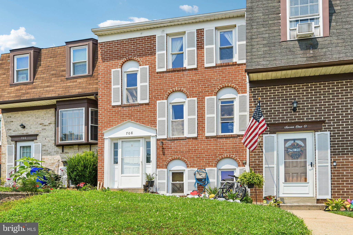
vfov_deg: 45.0
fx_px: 284
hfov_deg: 63.7
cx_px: 176
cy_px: 118
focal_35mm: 29
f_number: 8
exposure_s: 1/1250
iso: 400
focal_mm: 29
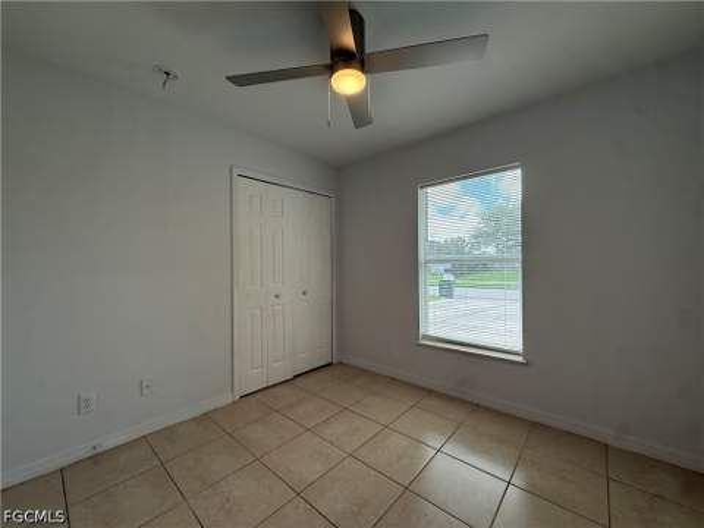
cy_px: 264
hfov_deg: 102.1
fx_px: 285
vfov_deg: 85.7
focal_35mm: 14
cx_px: 352
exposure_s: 1/252
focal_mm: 2.22
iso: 64
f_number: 2.2
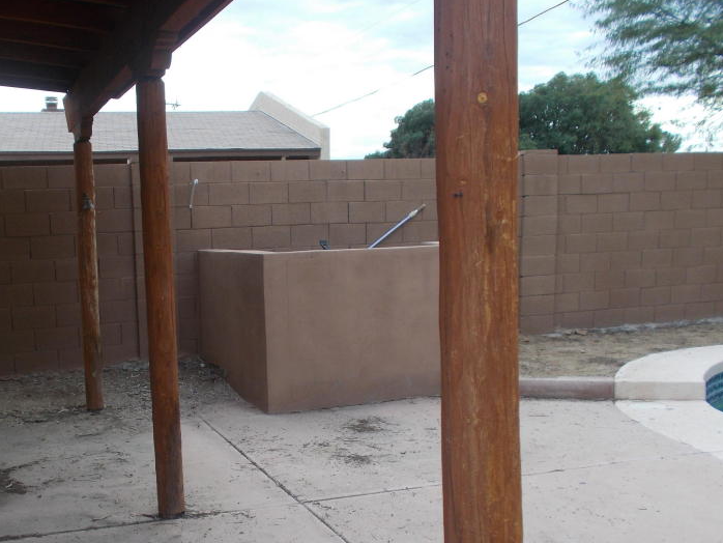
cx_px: 198
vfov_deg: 32.7
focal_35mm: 44
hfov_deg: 41.9
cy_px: 352
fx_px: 919
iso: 80
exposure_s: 1/250
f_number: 3.4
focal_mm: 5.3
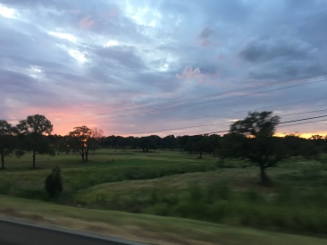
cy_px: 122
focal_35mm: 29
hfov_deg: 61.7
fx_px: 274
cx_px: 164
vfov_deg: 48.2
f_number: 2.2
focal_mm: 4.15
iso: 50
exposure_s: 1/30
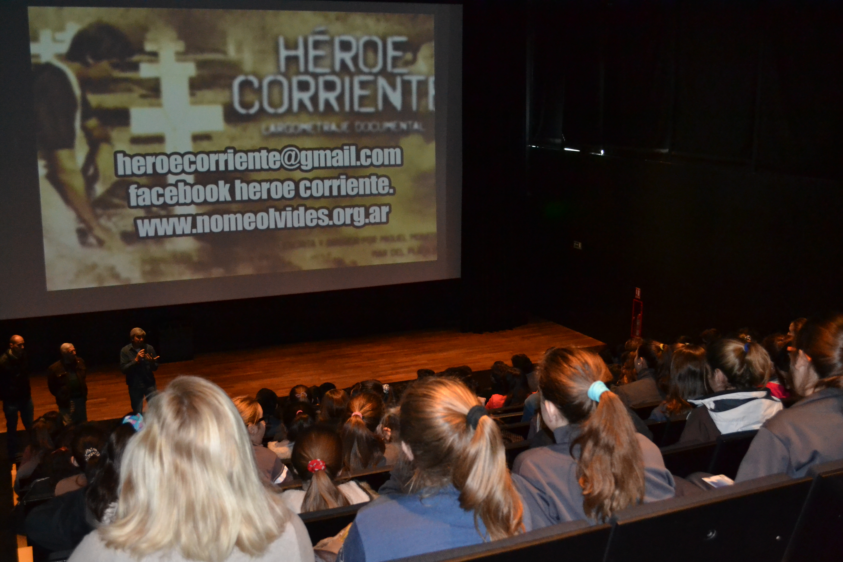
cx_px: 422
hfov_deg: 46.4
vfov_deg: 31.9
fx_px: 983
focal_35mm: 42
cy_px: 281
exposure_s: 1/60
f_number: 4.5
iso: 3200
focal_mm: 28
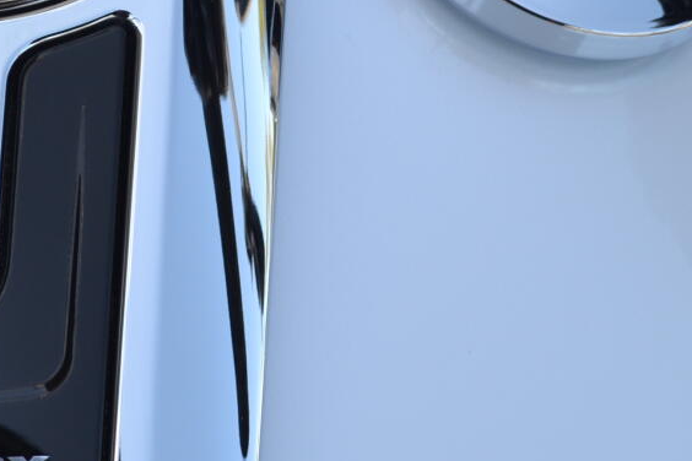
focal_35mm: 117
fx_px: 2249
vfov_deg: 11.6
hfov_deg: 17.0
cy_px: 1
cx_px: -44
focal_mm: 22
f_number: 5.6
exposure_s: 1/125
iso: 110
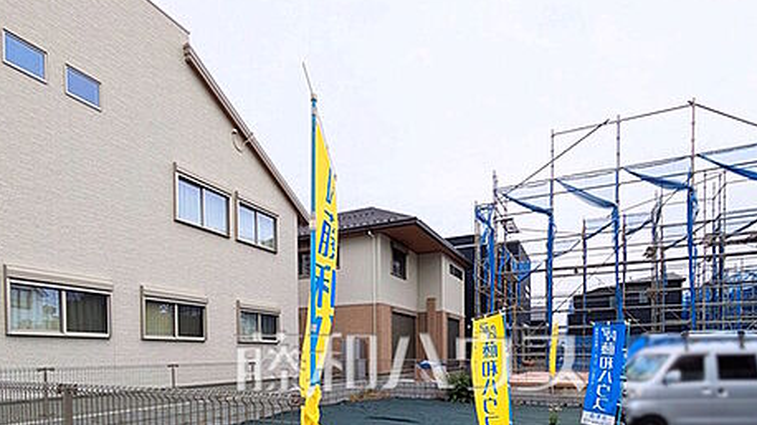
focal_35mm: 20
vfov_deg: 51.1
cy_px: 361
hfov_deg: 86.5
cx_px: 410
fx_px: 401
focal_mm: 1.83
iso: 51
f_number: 2.2
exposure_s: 1/1035
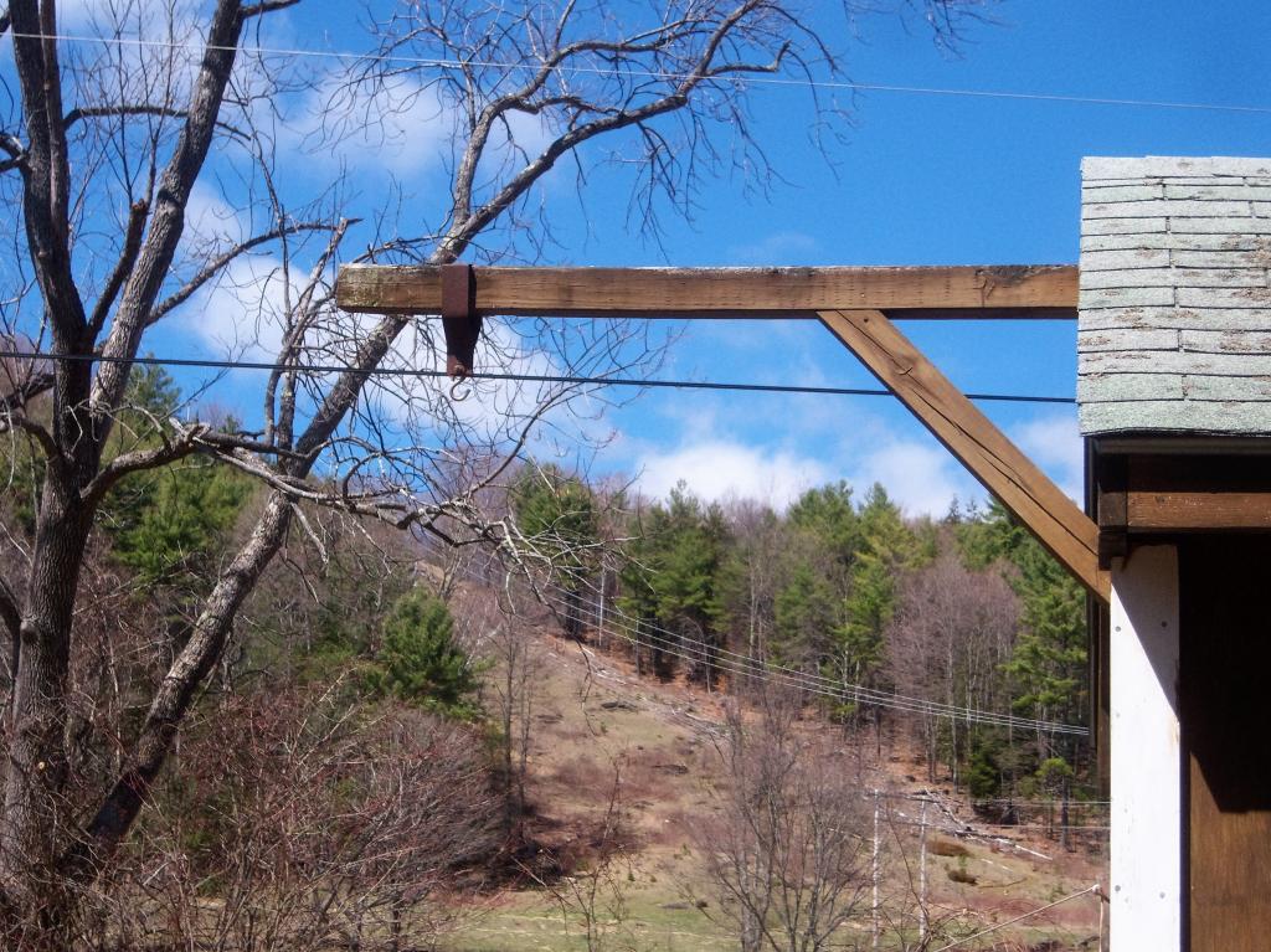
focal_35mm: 67
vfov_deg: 21.9
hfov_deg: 29.0
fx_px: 2459
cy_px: 476
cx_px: 636
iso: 80
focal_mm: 14.1
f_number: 4
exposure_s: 1/640
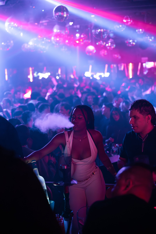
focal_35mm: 70
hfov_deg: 19.5
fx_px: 455
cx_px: 78
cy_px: 117
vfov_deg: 28.8
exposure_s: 1/125
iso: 12800
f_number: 2.8
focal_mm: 70
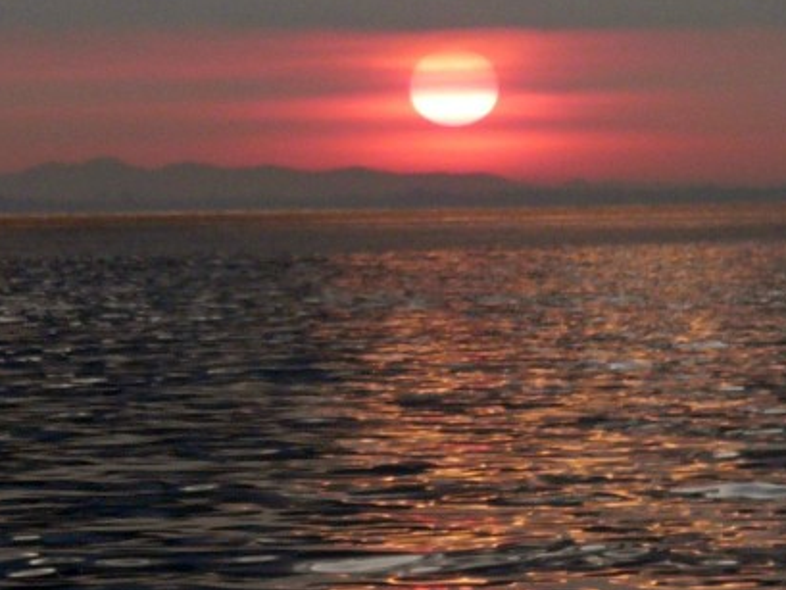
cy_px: 133
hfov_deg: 6.1
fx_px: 7314
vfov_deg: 4.6
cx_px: 198
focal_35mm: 322
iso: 100
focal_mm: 21.1
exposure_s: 1/100
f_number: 3.6
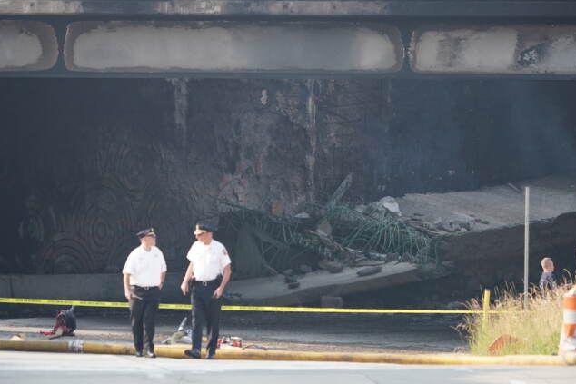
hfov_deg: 3.2
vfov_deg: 2.2
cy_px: 182
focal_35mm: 639
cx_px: 292
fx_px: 10226
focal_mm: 400
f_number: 5.6
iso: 1000
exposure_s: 1/1000
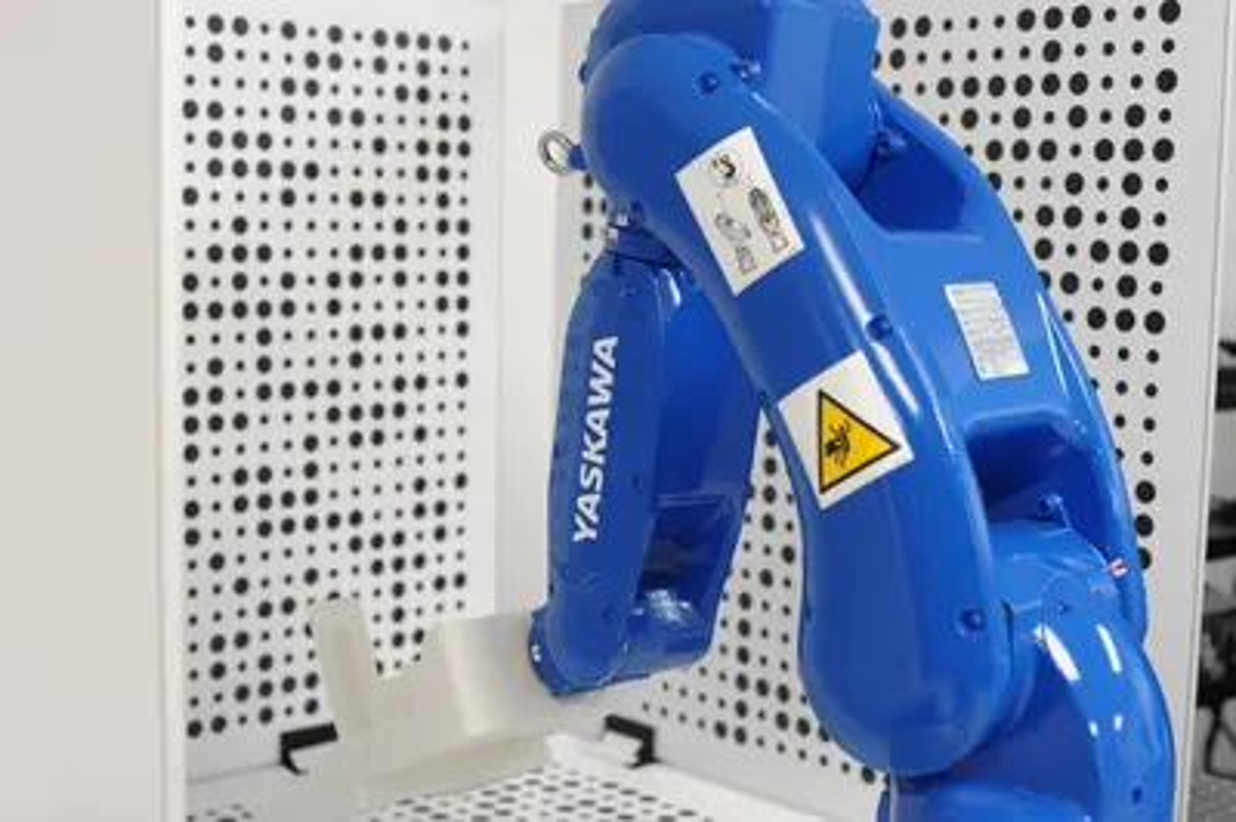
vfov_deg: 26.9
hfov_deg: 39.6
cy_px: 411
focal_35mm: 50
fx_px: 1715
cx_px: 618
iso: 1400
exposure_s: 1/100
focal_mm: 50
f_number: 4.5
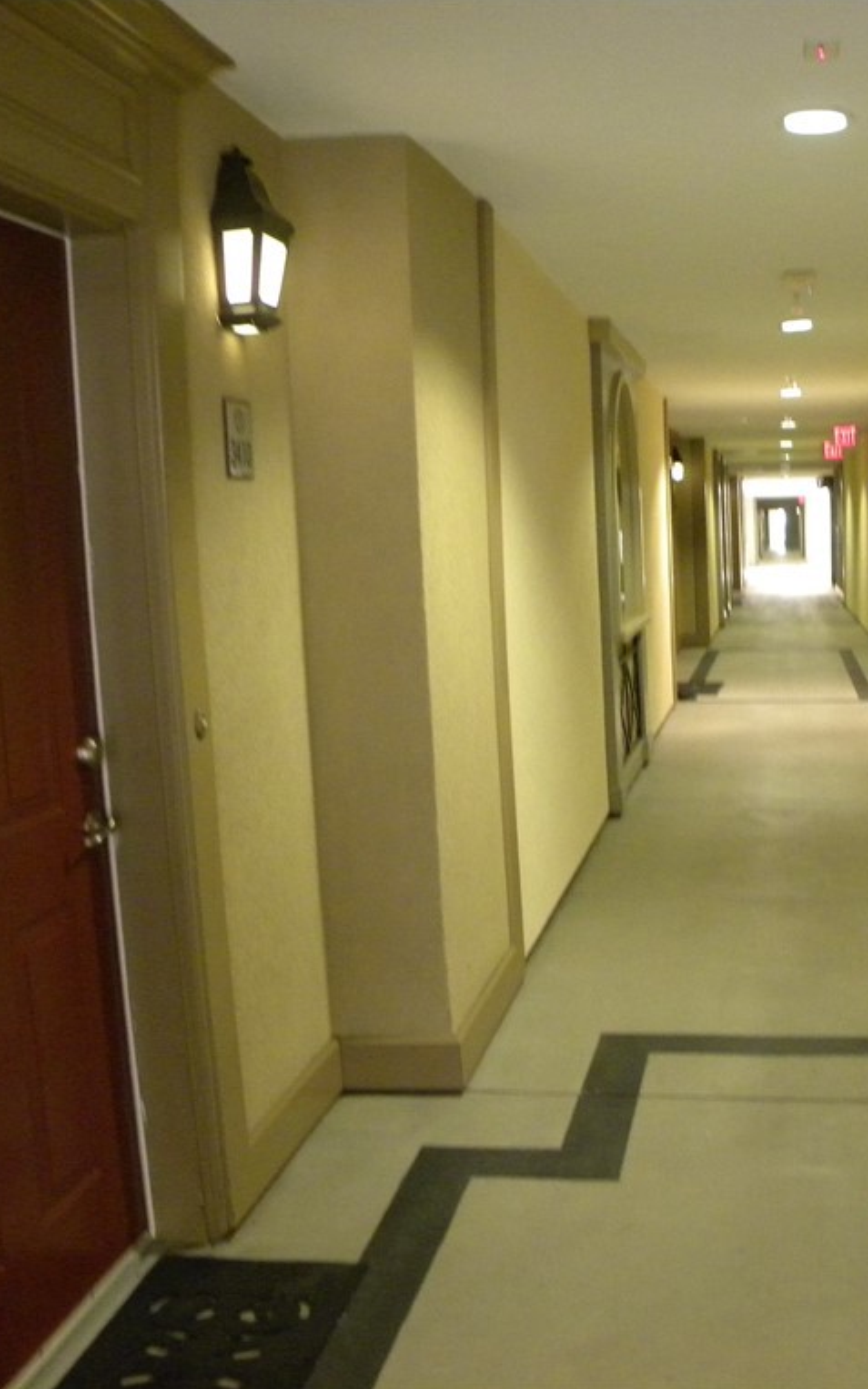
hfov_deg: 33.4
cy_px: 694
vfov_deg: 52.7
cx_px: 706
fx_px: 1400
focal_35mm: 37
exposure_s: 1/20.7
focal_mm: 4.6
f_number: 2.8
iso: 400
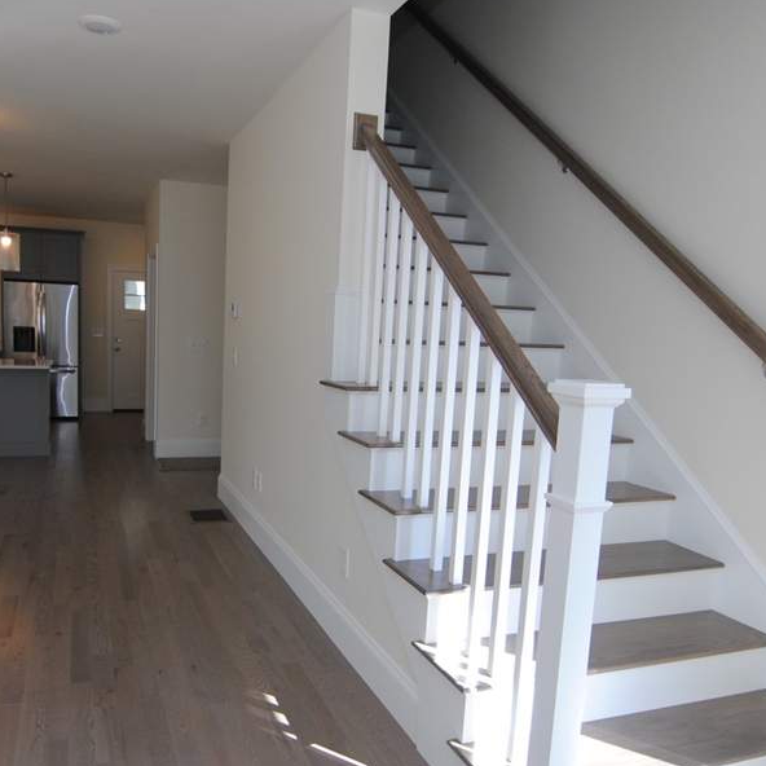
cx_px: 304
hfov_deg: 55.6
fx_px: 719
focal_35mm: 29
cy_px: 429
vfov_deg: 55.9
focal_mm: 13
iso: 200
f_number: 5
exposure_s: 1/100
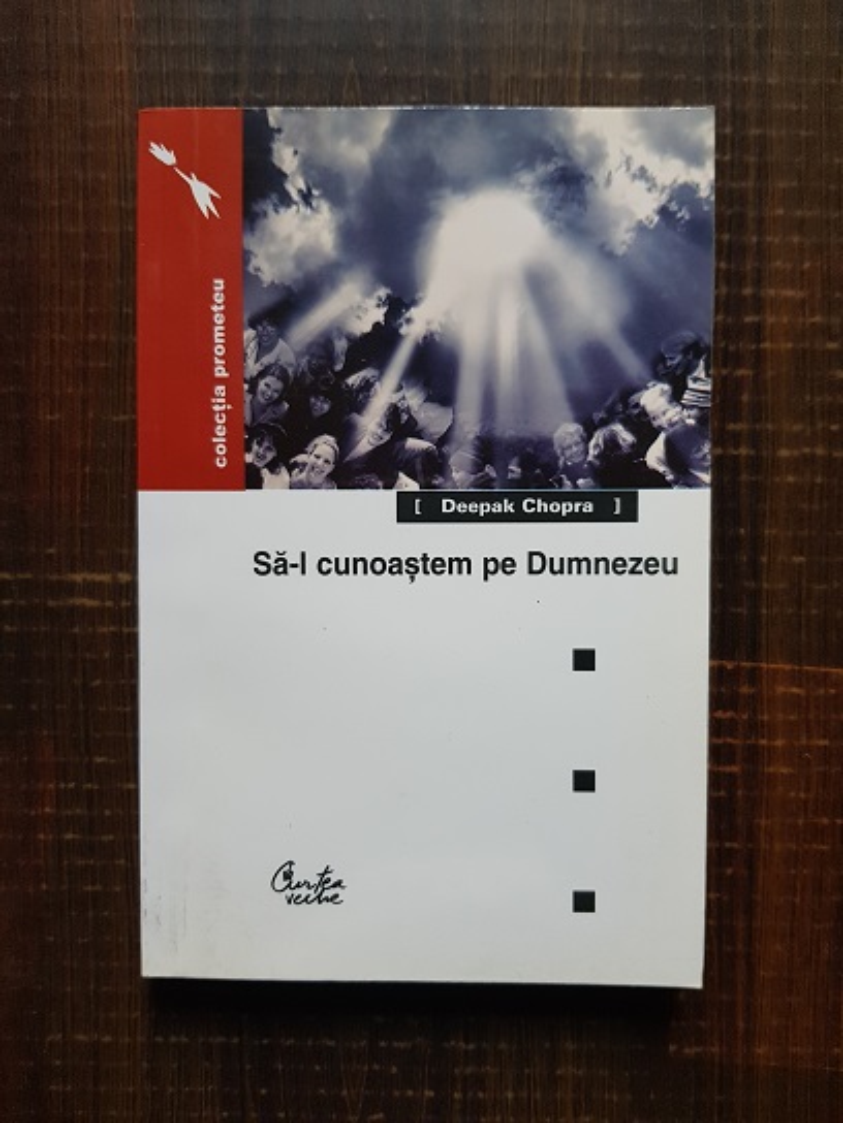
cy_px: 562
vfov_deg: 67.3
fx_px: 844
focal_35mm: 26
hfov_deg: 53.1
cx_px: 422
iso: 250
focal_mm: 4.3
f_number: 1.7
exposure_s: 1/50
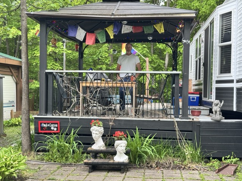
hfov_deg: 39.7
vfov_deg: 30.3
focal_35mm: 48
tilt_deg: -0.6
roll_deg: +0.1
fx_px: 336
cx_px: 121
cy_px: 90
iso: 64
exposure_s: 1/121
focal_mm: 6.76
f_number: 1.78
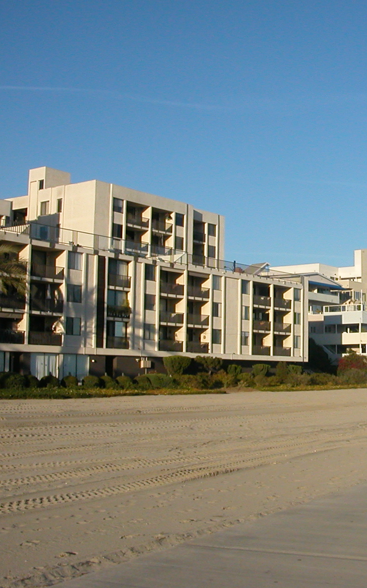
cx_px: 359
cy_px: 294
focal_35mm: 53
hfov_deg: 23.5
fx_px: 848
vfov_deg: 38.2
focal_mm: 5.6
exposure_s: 1/751
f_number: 4.5
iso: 100
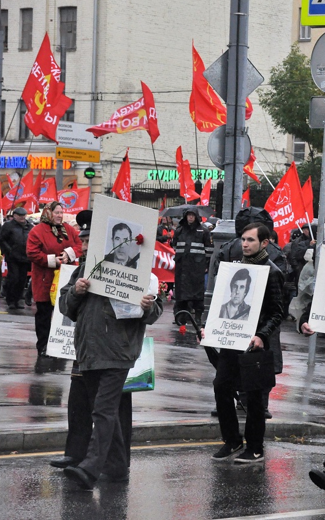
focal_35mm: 174
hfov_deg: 7.5
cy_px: 260
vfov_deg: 12.1
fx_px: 2463
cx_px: 388
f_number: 5
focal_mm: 75
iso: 1250
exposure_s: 1/250
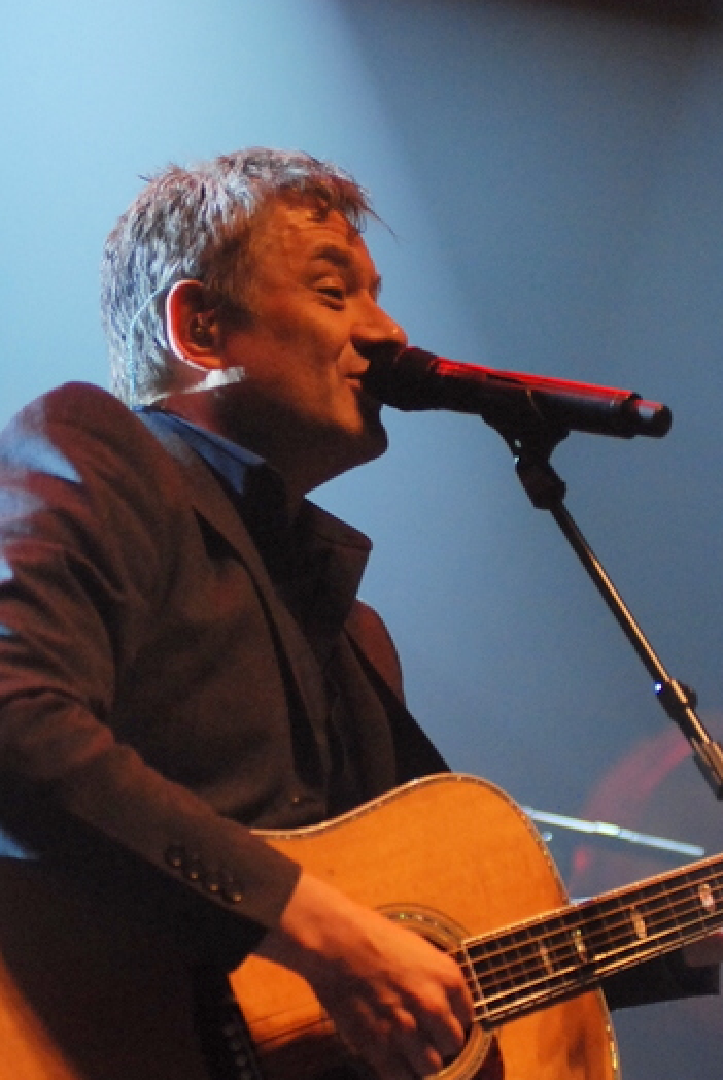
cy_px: 633
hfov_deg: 8.3
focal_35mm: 165
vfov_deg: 12.4
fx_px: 4954
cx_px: 266
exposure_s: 1/500
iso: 1600
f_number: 2.8
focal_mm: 80
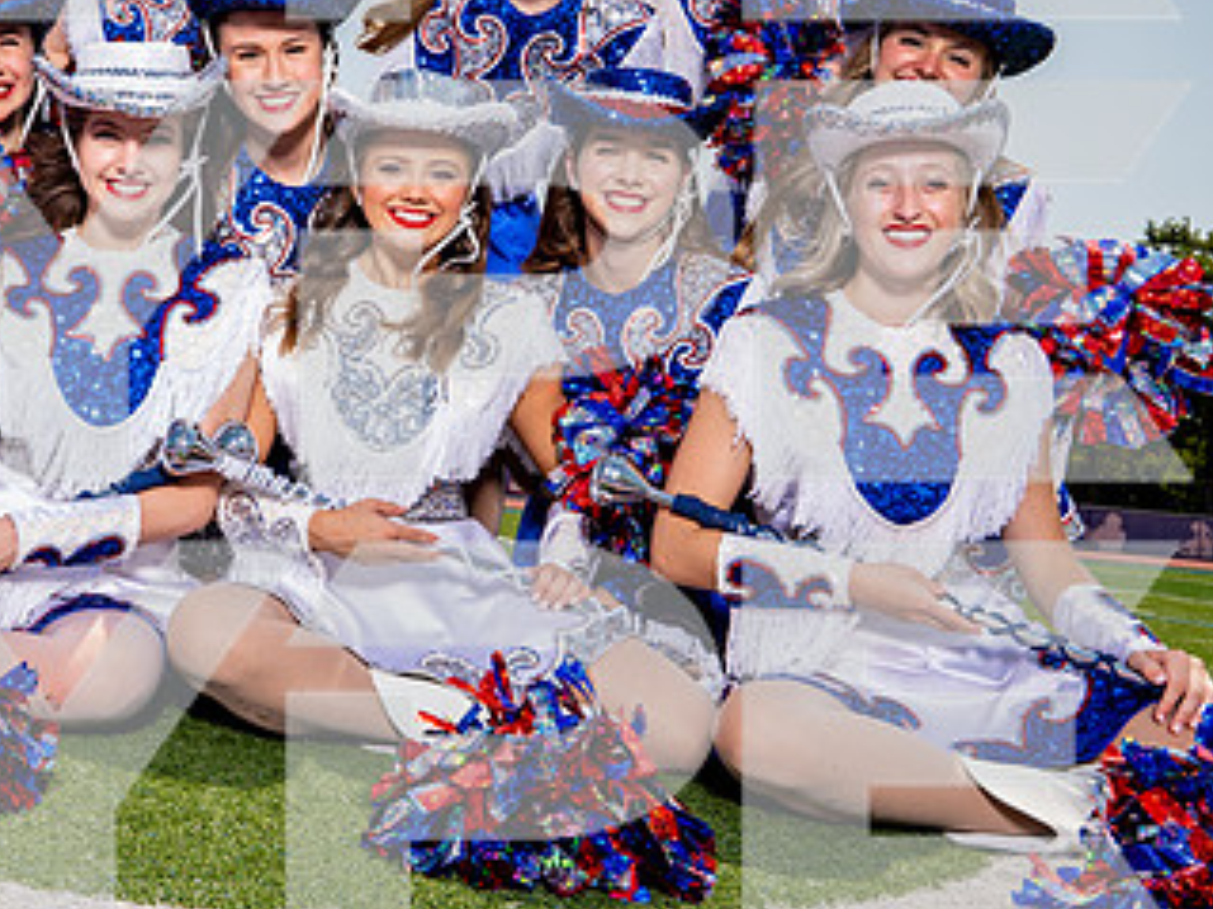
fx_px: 1471
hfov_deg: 42.6
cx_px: 224
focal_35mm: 42
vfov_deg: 33.9
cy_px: 283
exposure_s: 1/250
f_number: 11
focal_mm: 24
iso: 200
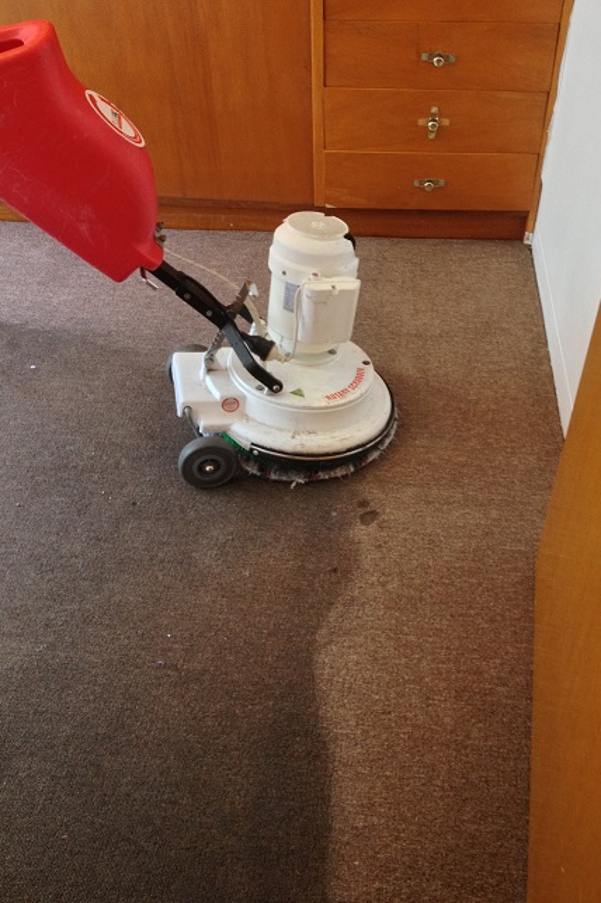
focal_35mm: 37
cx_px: 334
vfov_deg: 51.9
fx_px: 927
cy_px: 446
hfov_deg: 35.9
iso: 160
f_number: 2.4
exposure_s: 1/20
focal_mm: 4.28
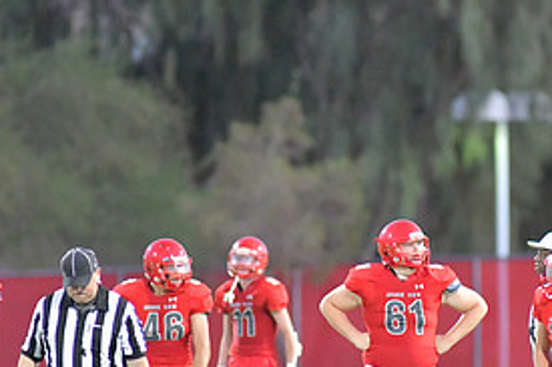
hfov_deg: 3.3
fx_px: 9700
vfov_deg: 2.2
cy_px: 296
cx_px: 401
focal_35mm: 633
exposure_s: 1/1250
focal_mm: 300
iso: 14400
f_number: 3.5
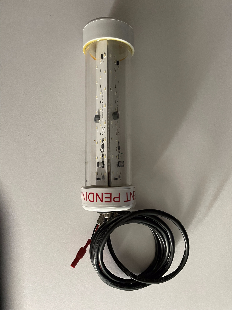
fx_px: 232
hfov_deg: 53.1
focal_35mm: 26
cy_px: 155
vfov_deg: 67.3
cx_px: 116
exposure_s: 1/60
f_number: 1.6
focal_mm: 4.2
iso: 500
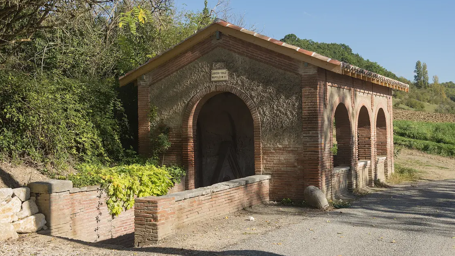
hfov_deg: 48.4
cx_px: 233
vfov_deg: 28.3
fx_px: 507
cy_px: 110
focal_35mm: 42
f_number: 6.3
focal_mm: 35
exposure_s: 1/160
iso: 100
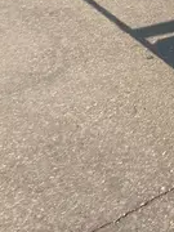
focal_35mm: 114
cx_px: 264
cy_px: -83
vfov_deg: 16.2
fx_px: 764
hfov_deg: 12.3
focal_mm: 3.99
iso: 20
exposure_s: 1/1845
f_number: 1.8
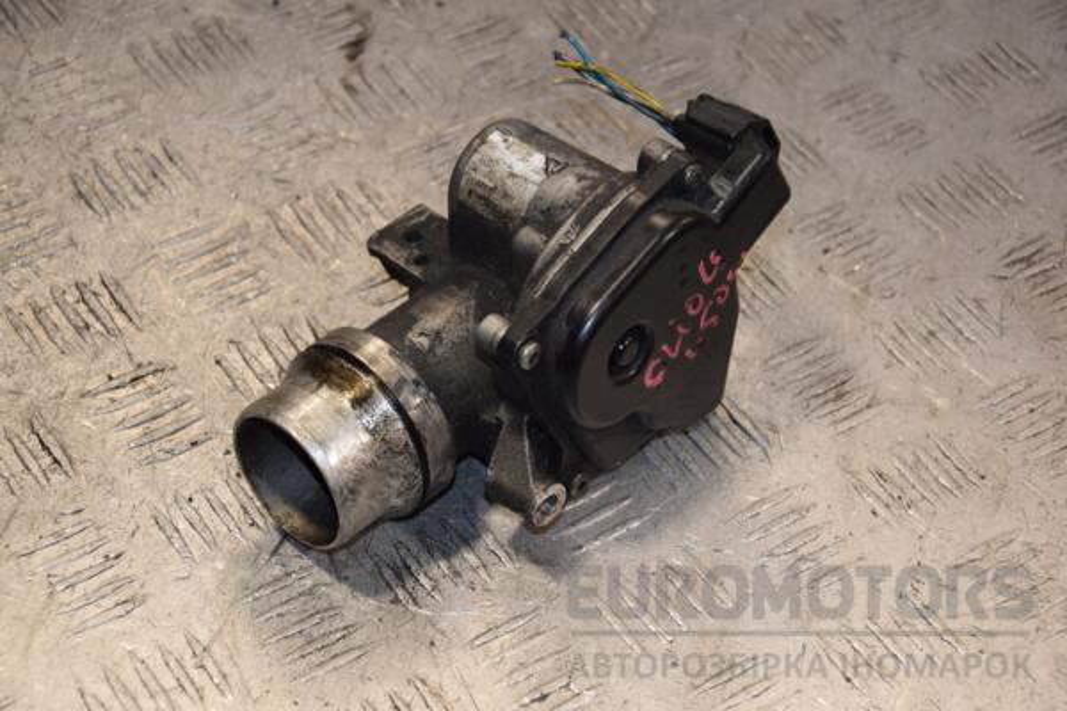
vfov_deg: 13.8
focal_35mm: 99
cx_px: 534
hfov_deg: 20.6
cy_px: 356
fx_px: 2934
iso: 800
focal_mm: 66
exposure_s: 1/200
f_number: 5.6
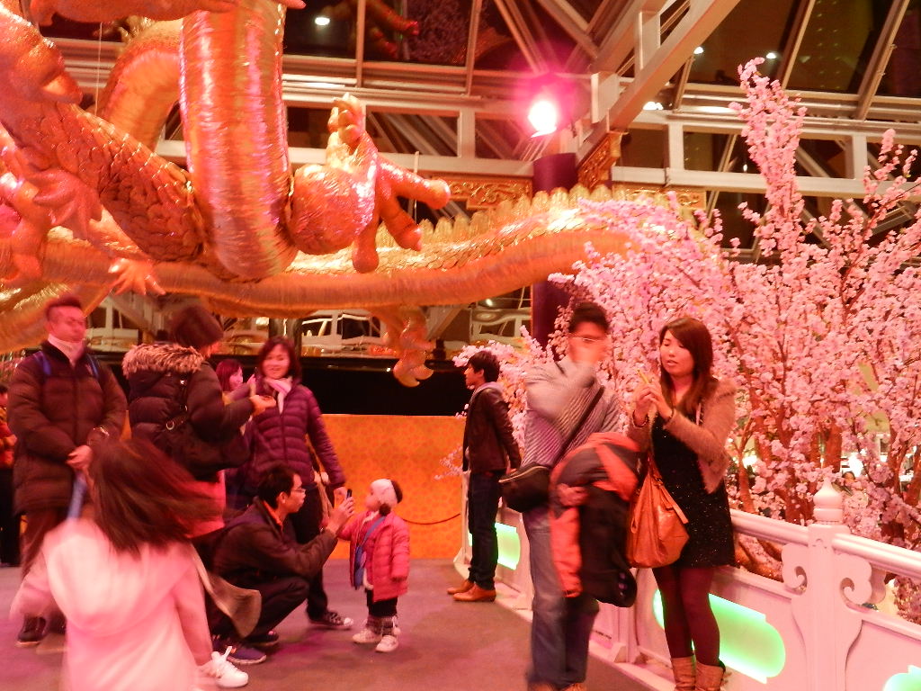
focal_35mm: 33
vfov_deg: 42.9
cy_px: 346
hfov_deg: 55.4
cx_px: 460
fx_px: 878
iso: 400
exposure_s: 1/6
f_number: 3.8
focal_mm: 5.9
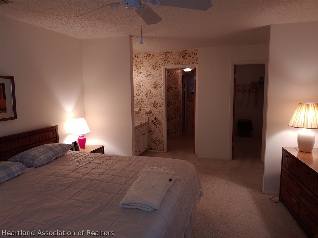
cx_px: 159
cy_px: 119
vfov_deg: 54.9
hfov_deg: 69.4
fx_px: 230
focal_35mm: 25
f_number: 1.5
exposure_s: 1/60
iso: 50
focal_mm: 4.23
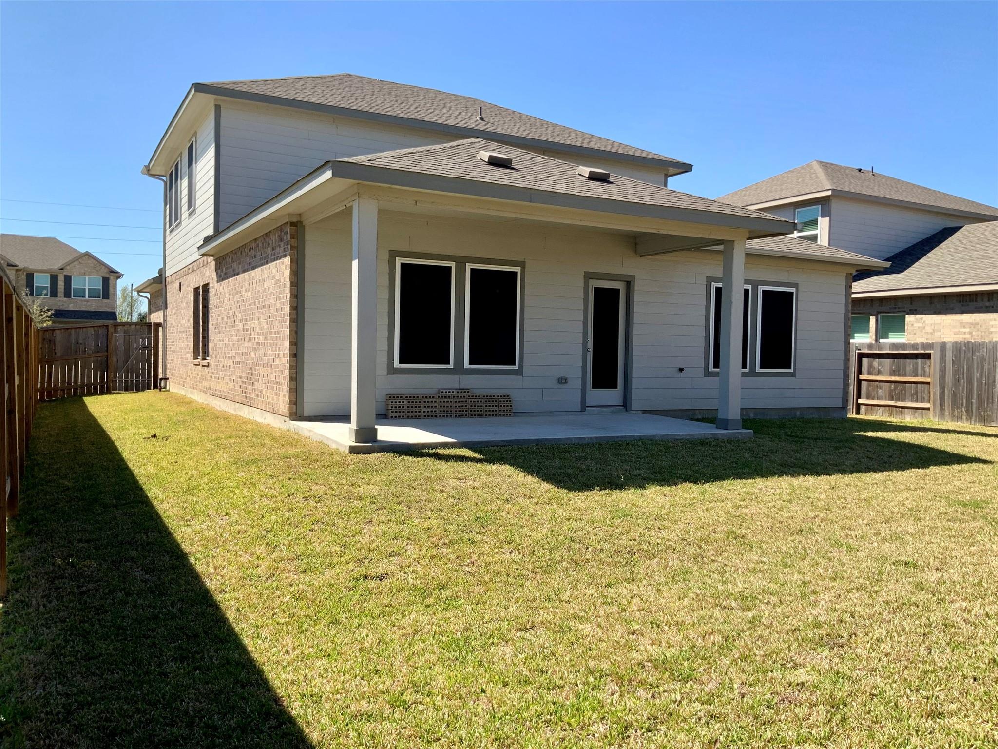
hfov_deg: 61.7
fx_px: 836
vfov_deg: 48.2
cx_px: 499
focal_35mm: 29
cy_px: 374
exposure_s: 1/1451
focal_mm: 3
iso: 16
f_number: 1.8
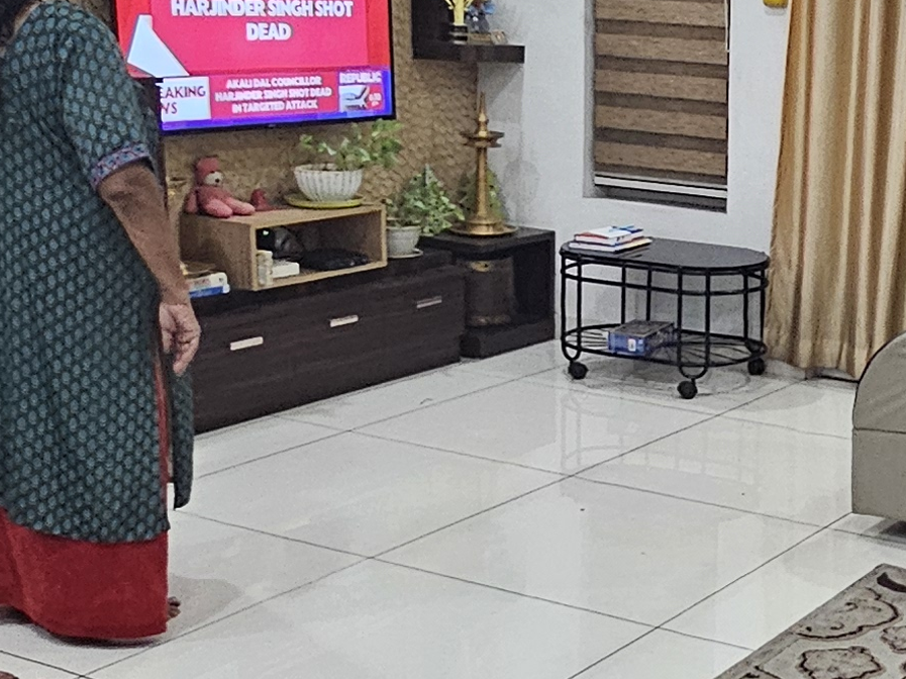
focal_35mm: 58
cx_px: 861
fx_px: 1517
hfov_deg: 31.3
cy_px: 385
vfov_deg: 25.2
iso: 500
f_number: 2.2
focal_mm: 2.2
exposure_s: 1/33
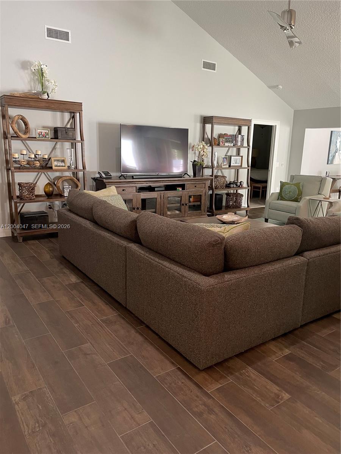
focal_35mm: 26
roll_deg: -1.6
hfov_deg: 53.1
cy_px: 227
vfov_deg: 67.3
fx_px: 341
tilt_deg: -11.6
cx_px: 170
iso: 200
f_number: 1.6
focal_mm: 4.2
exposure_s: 1/60
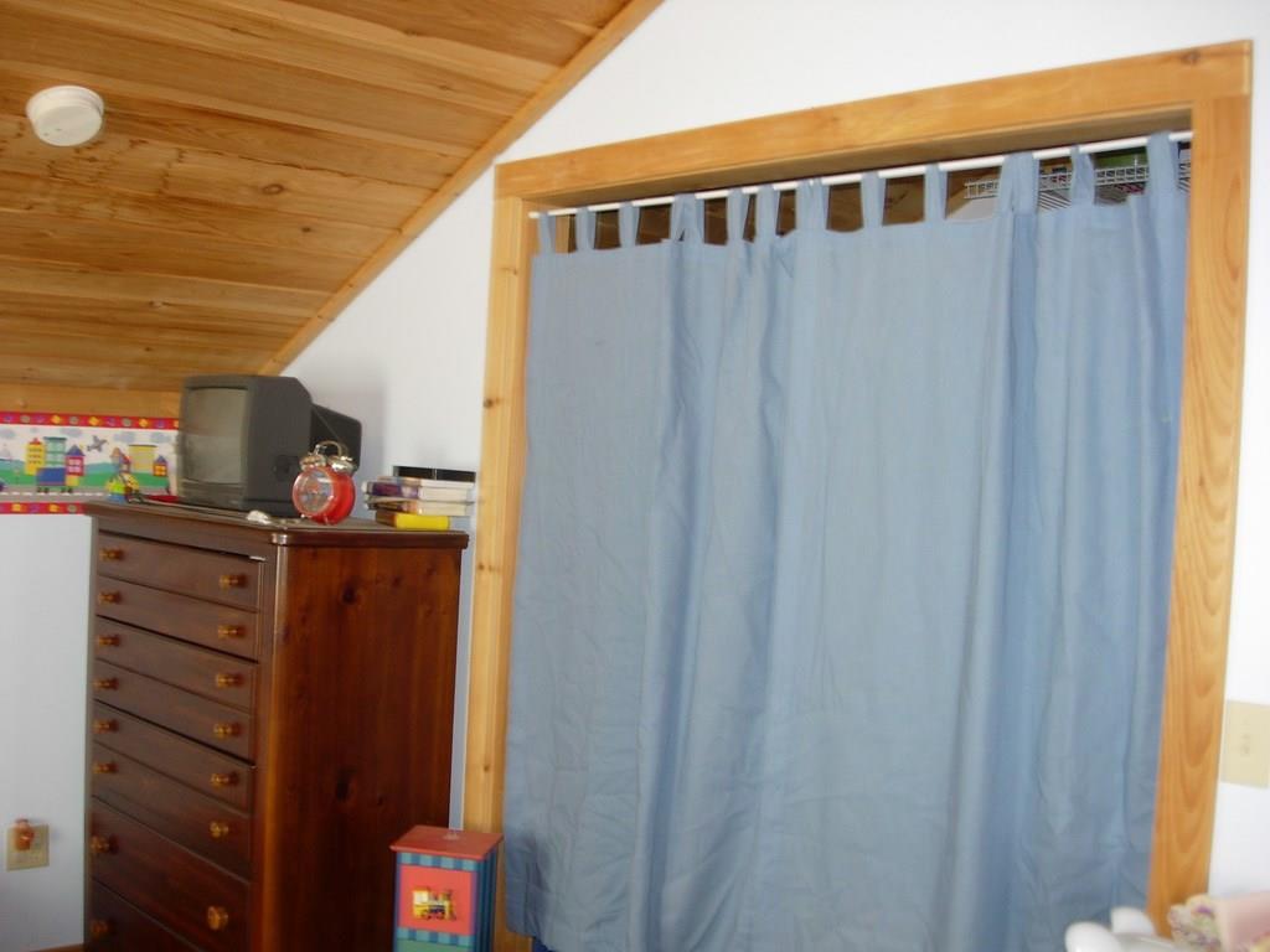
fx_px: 1394
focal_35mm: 38
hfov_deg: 49.0
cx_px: 635
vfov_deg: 37.7
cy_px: 476
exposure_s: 1/8.2
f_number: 2.8
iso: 79
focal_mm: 7.8
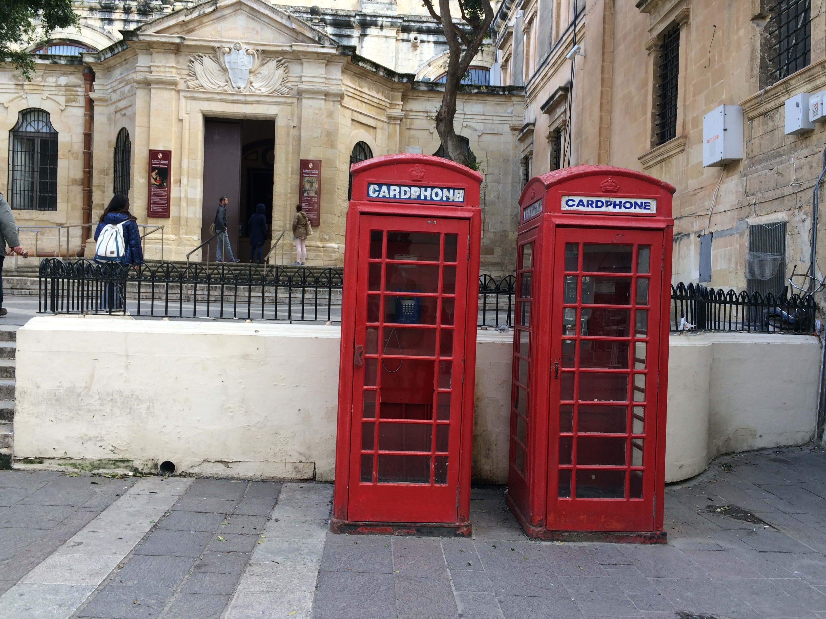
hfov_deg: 61.7
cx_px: 413
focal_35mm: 29
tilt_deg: +0.2
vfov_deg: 48.2
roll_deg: -0.9
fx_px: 692
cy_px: 310
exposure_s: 1/192
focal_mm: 4.15
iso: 32
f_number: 2.2
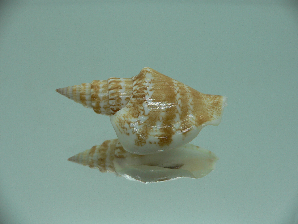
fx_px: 301
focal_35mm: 35
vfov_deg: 40.7
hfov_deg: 52.6
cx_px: 149
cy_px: 112
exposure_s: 1/80
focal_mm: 4.6
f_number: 2.8
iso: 80
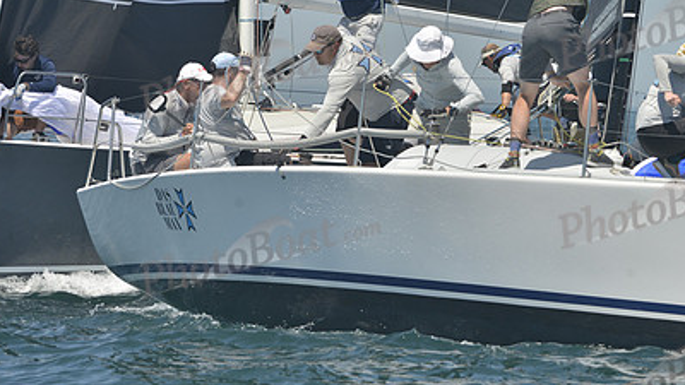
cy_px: 139
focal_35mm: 334
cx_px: 471
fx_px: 6067
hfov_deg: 6.5
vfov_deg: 3.6
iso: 280
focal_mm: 220
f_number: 8
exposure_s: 1/1000
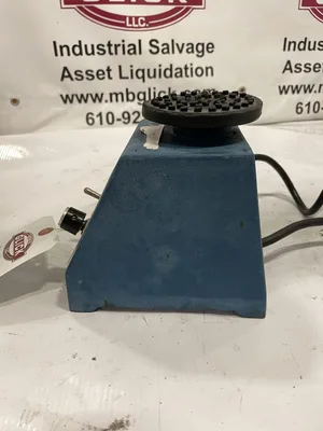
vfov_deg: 67.3
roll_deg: +1.0
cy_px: 216
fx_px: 323
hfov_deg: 53.1
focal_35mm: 26
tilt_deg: -27.3
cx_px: 162
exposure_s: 1/60
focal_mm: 4.2
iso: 125
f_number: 1.6
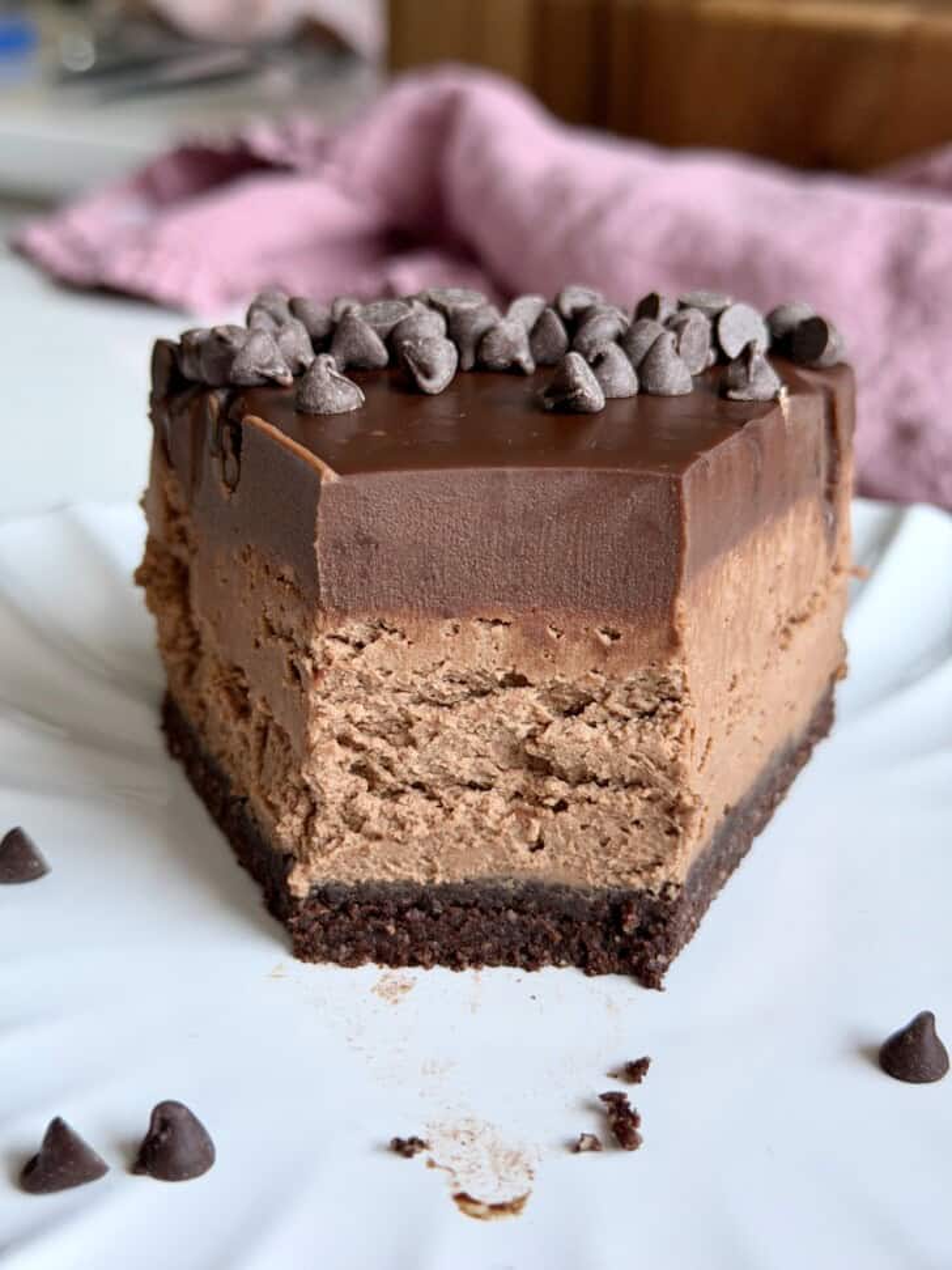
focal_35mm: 48
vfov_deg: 39.7
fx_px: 1760
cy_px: 635
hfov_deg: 30.3
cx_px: 476
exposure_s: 1/60
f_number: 1.8
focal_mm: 6.8
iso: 200
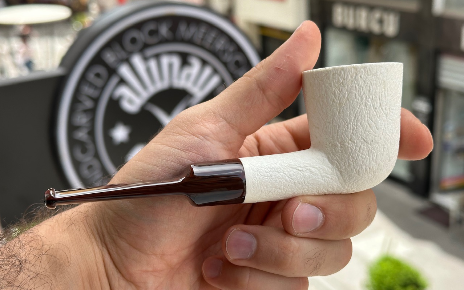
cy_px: 156
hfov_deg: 39.6
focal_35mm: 51
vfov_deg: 25.3
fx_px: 645
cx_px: 232
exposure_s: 1/962
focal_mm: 6.86
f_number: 1.78
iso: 64
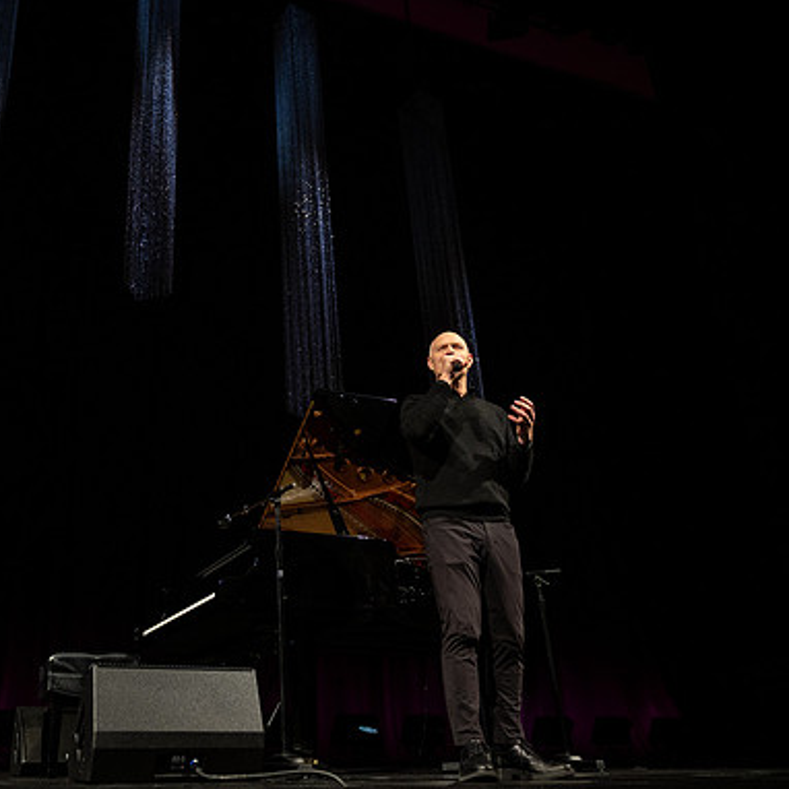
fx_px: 799
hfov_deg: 51.1
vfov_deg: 52.5
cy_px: 396
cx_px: 235
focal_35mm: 31
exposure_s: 1/400
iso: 1000
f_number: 2.8
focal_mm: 24
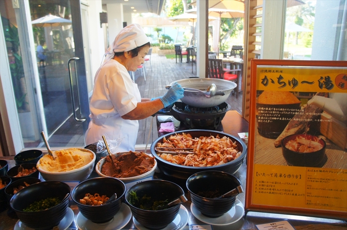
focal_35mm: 27
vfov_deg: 47.8
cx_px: 174
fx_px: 260
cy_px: 115
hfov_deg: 67.5
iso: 1000
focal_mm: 18
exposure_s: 1/250
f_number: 4
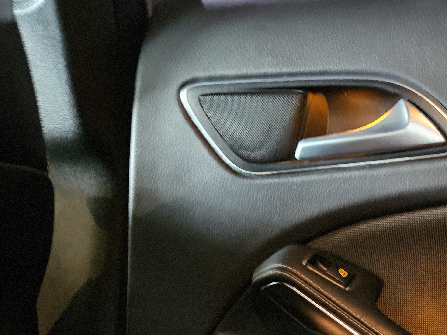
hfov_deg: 36.6
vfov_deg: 29.0
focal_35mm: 48
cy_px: 307
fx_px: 620
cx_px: 422
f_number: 1.8
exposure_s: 1/15
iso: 2000
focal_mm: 5.4
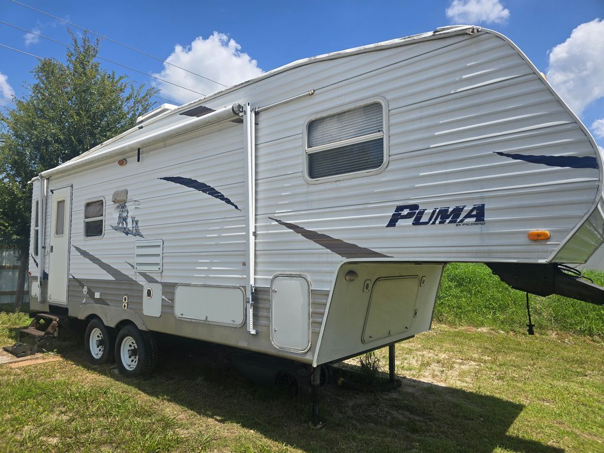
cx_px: 302
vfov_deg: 58.9
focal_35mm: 23
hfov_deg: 73.9
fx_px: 401
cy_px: 226
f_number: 1.7
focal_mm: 6.3
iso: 12
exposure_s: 1/765
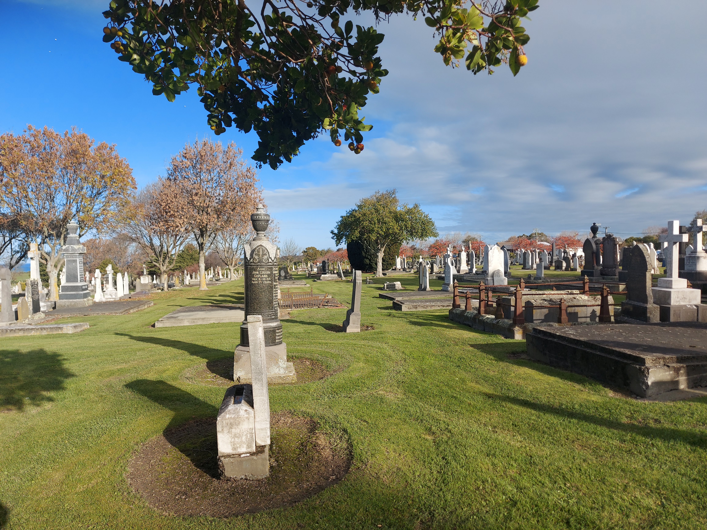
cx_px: 354
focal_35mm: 24
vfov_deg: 56.8
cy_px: 265
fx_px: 490
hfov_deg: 71.6
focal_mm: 5.23
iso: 32
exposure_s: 1/823
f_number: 1.8
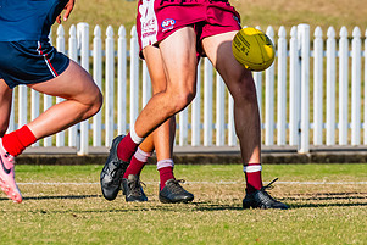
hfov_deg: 1.8
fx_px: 11678
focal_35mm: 1145
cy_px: 11
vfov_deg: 1.2
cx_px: 271
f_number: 10
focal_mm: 380
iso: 800
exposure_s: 1/1250
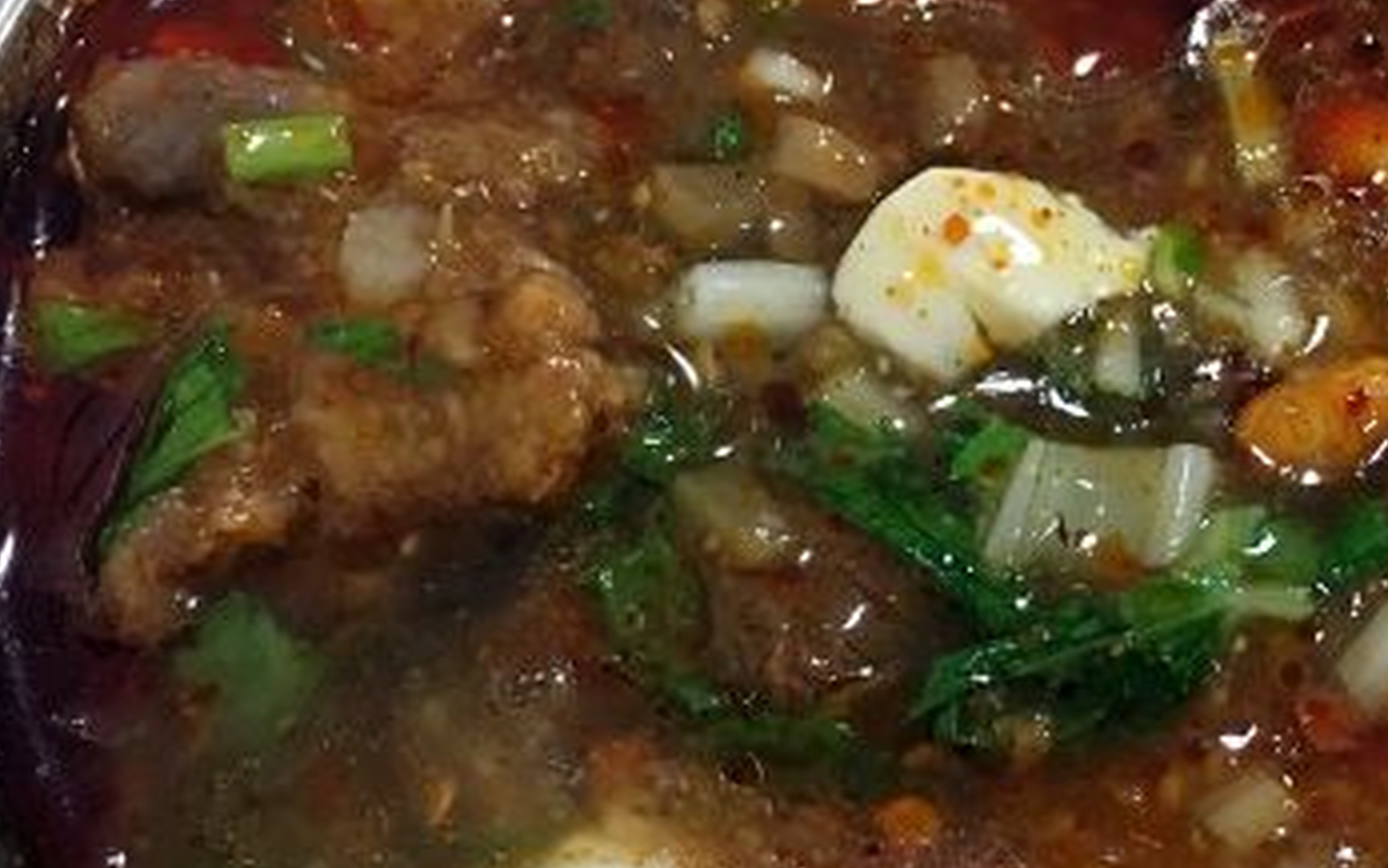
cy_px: 426
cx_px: 1116
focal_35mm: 62
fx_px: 2346
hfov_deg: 32.1
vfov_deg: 21.0
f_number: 2.2
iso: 80
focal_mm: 4.15
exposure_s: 1/10
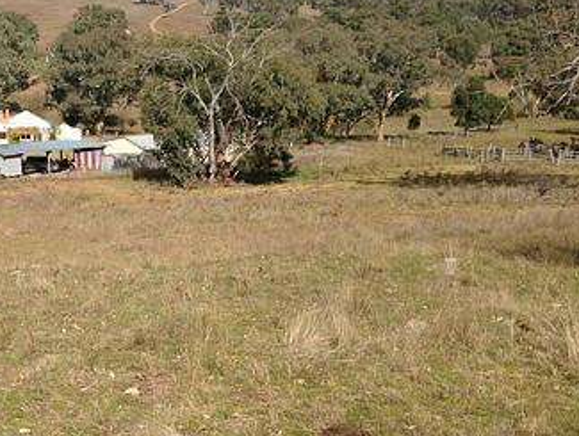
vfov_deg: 23.3
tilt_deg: -16.1
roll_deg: -2.0
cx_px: 55
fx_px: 1056
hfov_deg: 29.4
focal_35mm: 63
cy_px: 257
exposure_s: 1/2008
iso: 50
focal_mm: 4.12
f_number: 2.4
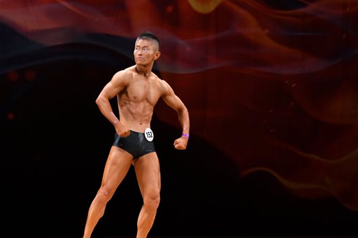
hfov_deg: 7.7
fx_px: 2644
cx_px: 121
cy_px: 138
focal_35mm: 266
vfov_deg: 5.2
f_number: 5.6
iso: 3200
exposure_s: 1/400
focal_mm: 122
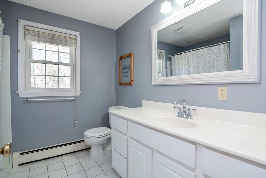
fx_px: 126
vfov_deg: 70.5
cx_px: 133
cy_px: 89
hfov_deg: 93.2
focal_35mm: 17
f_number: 5.6
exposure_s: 1/125
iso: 400
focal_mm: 16
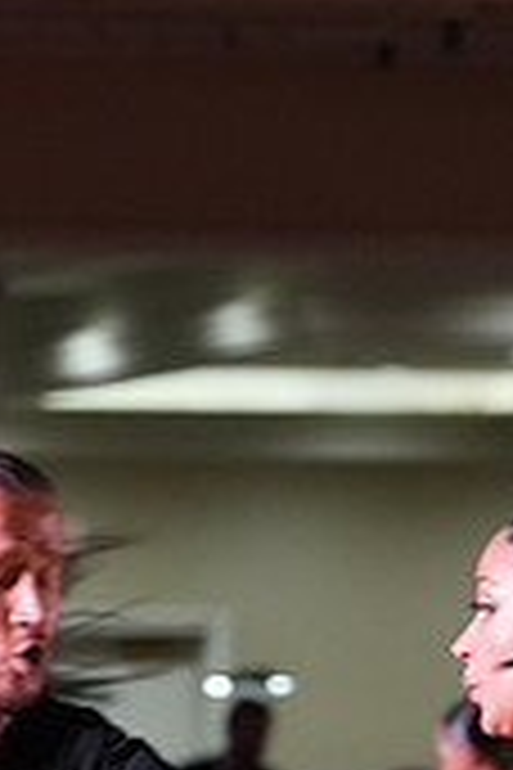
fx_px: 9191
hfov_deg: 3.2
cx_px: 286
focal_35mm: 430
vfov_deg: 4.8
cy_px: 1247
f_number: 5.6
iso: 4000
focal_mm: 127
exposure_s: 1/200
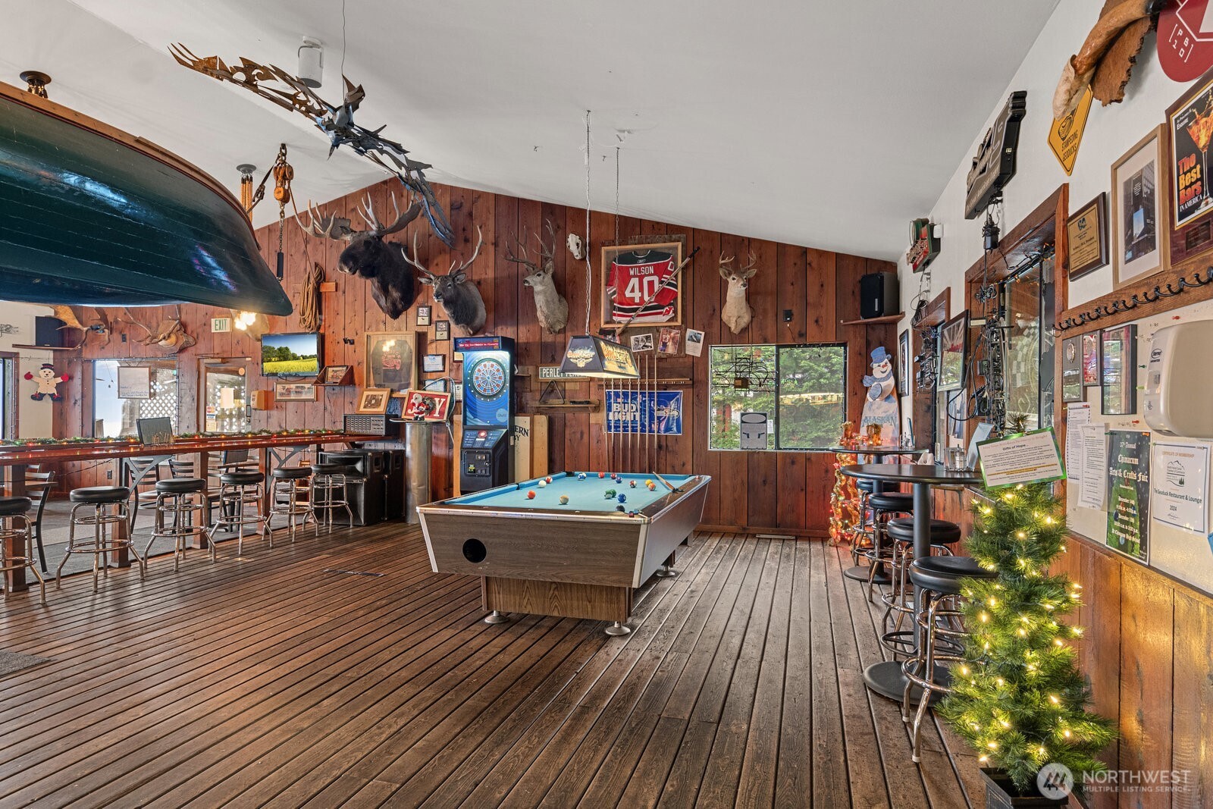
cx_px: 606
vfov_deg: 61.9
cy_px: 404
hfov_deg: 84.0
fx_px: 674
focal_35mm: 20
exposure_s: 1
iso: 1250
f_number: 7.1
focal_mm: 20
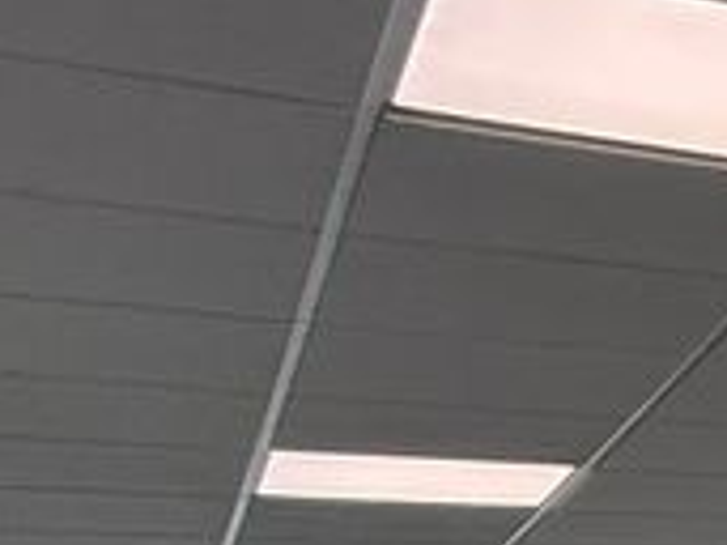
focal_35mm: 91
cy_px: 1394
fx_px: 1910
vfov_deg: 12.1
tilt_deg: -11.5
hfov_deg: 12.3
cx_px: 2049
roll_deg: -1.0
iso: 50
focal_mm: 2.22
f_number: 2.2
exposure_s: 1/192
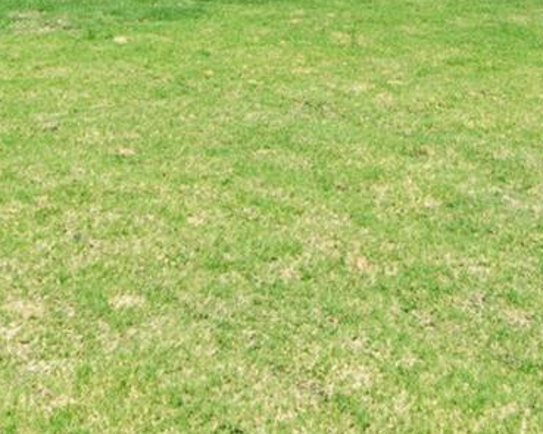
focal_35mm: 73
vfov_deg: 18.9
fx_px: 1173
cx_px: 397
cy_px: -177
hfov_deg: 25.8
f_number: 8
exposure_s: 1/500
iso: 160
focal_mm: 14
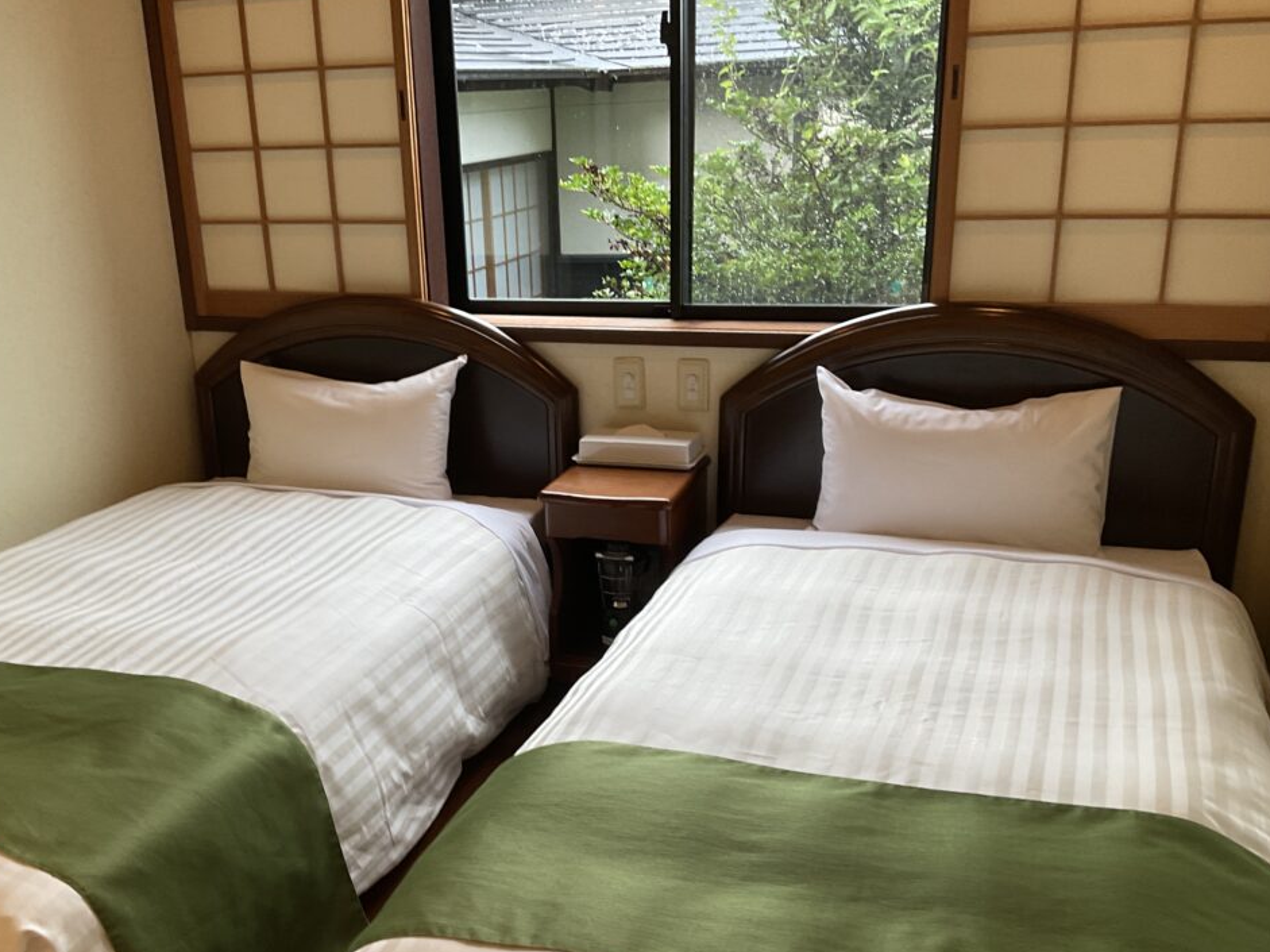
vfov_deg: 38.4
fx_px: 1357
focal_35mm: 37
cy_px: 597
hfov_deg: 49.9
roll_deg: +3.2
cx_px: 512
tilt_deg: -18.5
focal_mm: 3
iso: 64
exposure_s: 1/60
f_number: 1.8
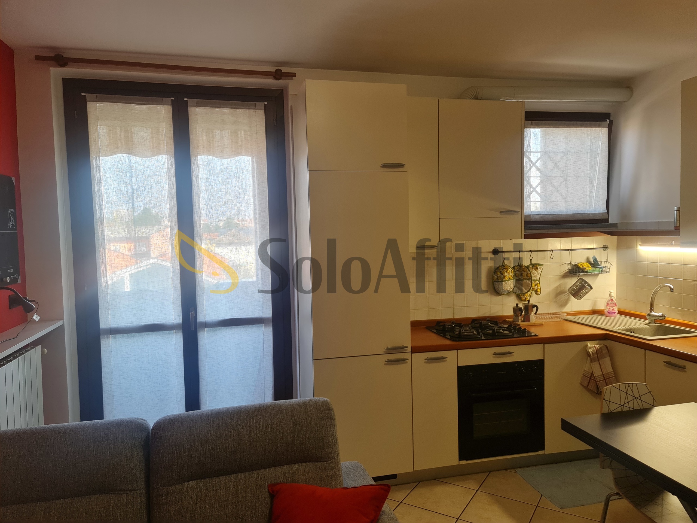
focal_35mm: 25
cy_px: 262
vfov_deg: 54.9
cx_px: 348
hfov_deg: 69.4
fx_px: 503
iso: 160
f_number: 1.8
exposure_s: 1/100
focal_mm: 7
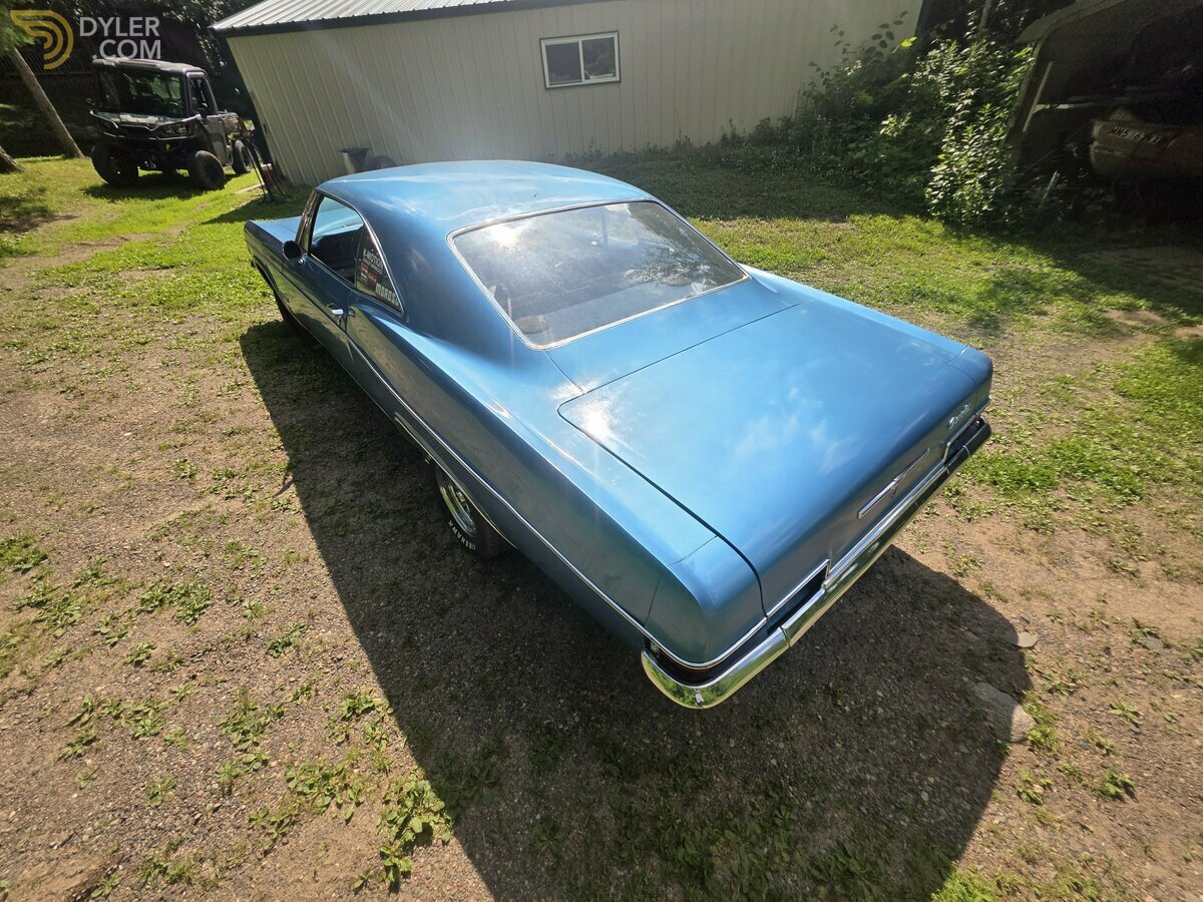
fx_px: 452
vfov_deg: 89.9
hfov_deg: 106.2
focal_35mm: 13
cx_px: 602
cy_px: 451
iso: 40
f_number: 1.9
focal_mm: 2.2
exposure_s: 1/2314
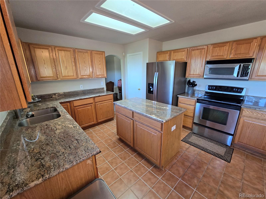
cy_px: 100
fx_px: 100
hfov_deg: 106.2
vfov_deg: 89.9
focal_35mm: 13
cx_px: 133
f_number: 2.2
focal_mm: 2.2
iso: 250
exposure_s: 1/60
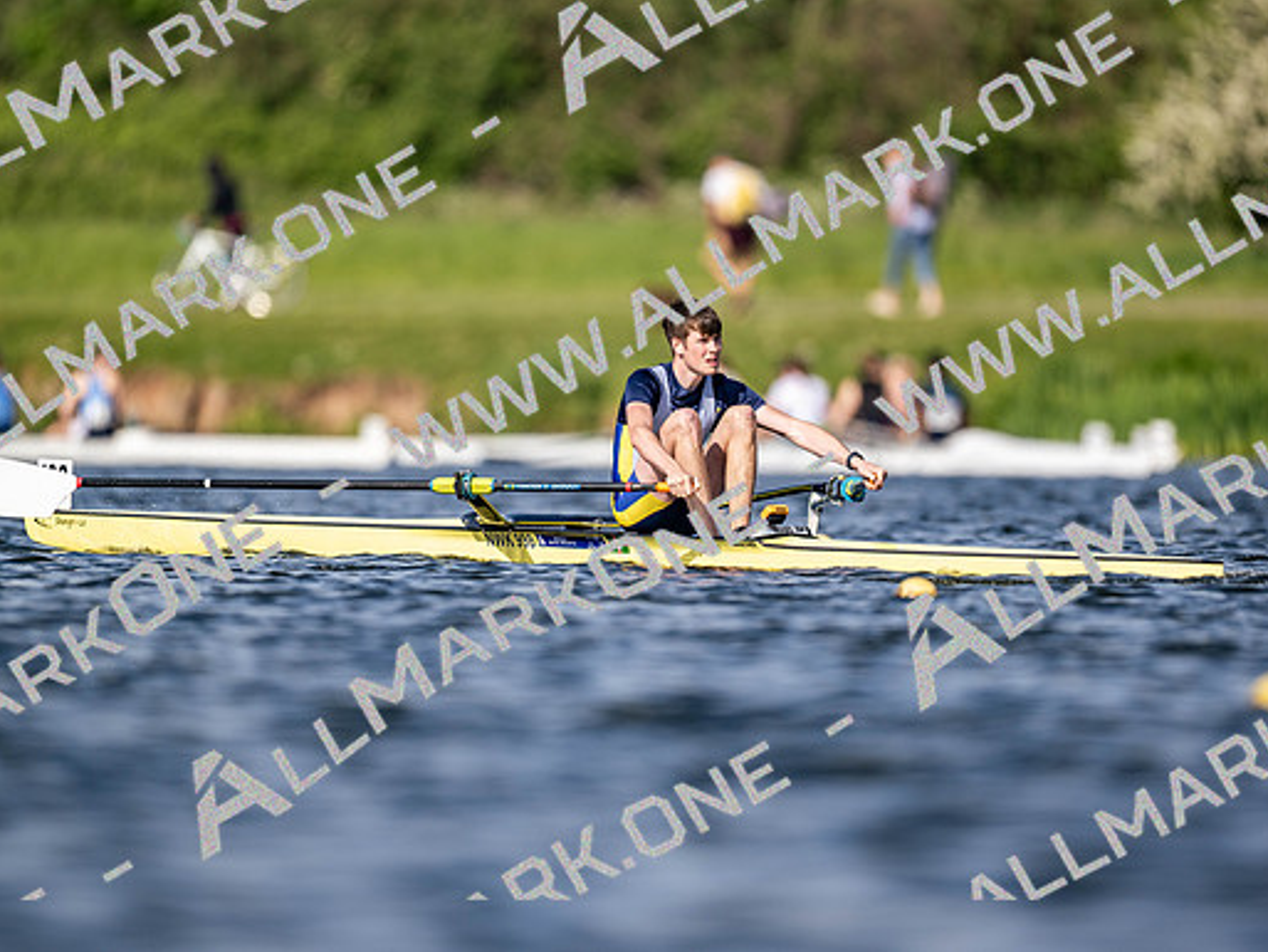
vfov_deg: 2.3
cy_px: 476
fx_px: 23889
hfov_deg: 3.0
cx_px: 695
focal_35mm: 652
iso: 200
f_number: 4
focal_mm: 600
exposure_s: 1/2500
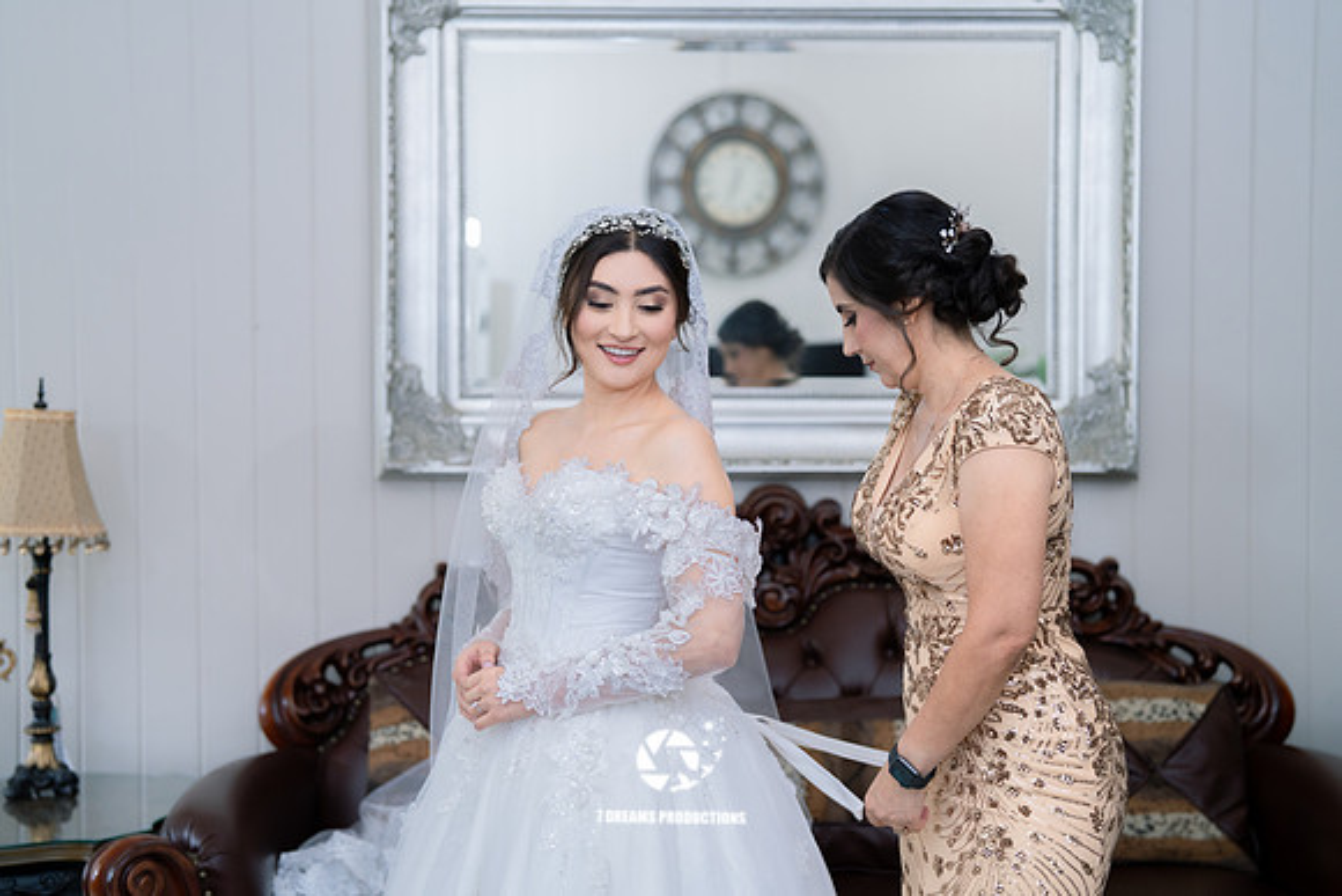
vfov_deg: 26.0
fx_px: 1938
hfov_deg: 38.2
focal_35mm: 52
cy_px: 448
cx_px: 671
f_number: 2
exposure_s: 1/200
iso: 640
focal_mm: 50
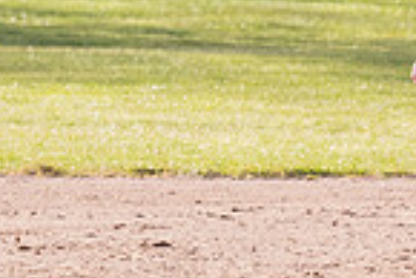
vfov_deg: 1.2
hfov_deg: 1.7
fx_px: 13857
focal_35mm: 1198
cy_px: 224
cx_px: 651
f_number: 5.6
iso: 1000
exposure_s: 1/1600
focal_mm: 200
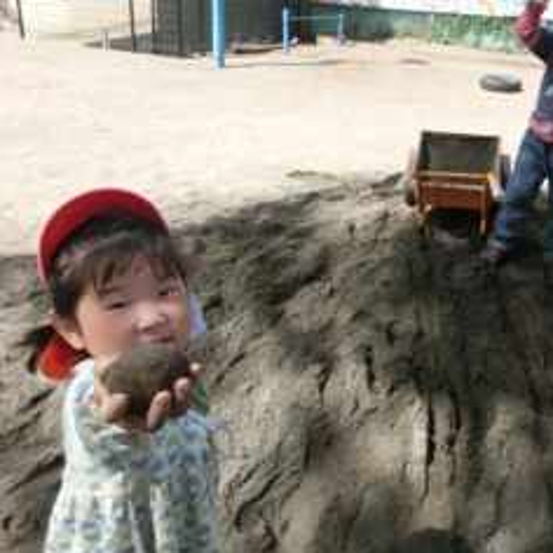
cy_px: 234
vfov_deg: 45.9
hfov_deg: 44.6
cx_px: 412
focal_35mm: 36
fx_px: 651
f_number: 3
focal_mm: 4.24
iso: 80
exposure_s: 1/400
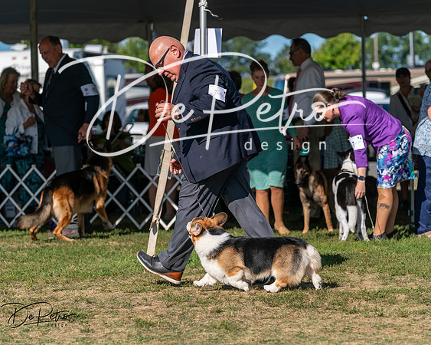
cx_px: 216
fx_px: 1809
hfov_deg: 13.6
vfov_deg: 10.9
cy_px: 172
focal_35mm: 142
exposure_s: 1/1250
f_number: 4.5
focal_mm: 126
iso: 100
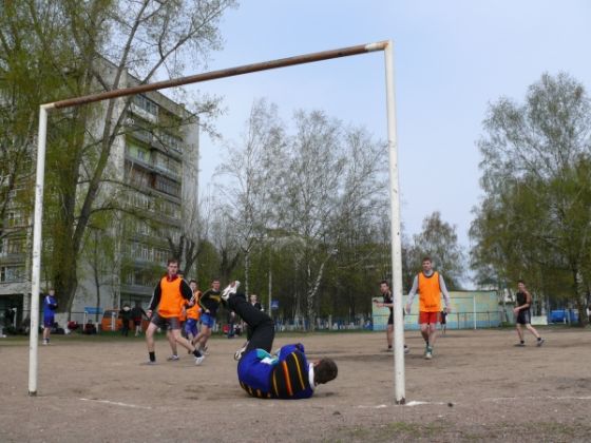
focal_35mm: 35
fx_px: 598
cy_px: 222
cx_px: 296
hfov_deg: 52.6
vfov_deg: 40.7
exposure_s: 1/500
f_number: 5.6
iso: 100
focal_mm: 7.4
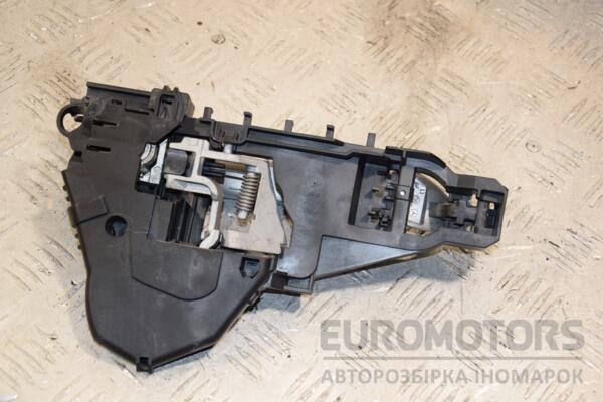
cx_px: 302
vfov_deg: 18.9
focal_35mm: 72
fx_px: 1206
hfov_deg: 28.1
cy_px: 201
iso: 560
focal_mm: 48
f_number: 5.6
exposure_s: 1/125
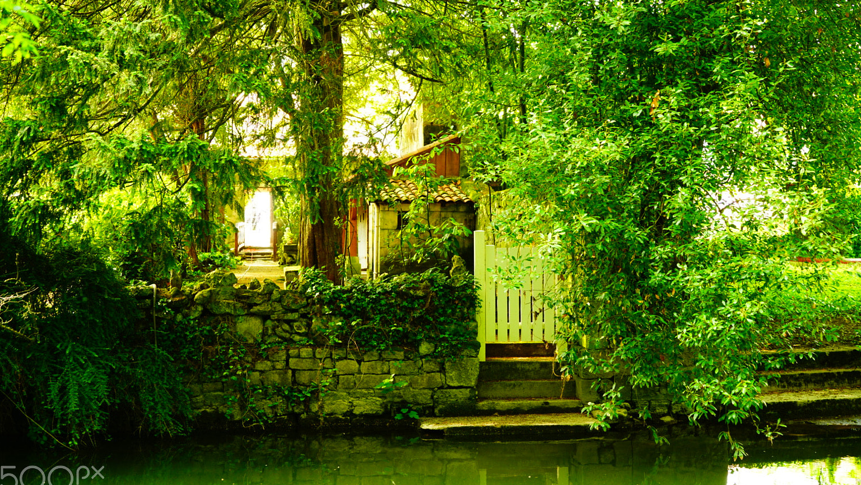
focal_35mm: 48
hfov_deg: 42.9
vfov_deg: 24.9
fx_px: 1096
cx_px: 413
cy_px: 253
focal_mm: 44
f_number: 4
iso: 320
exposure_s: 1/40
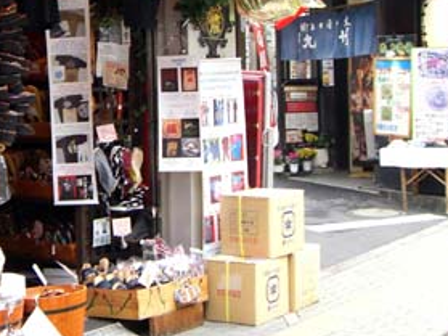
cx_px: 92
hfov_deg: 25.6
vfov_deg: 19.6
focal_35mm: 75
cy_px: 107
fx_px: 970
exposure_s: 1/60
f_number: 2.7
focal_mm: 6.2
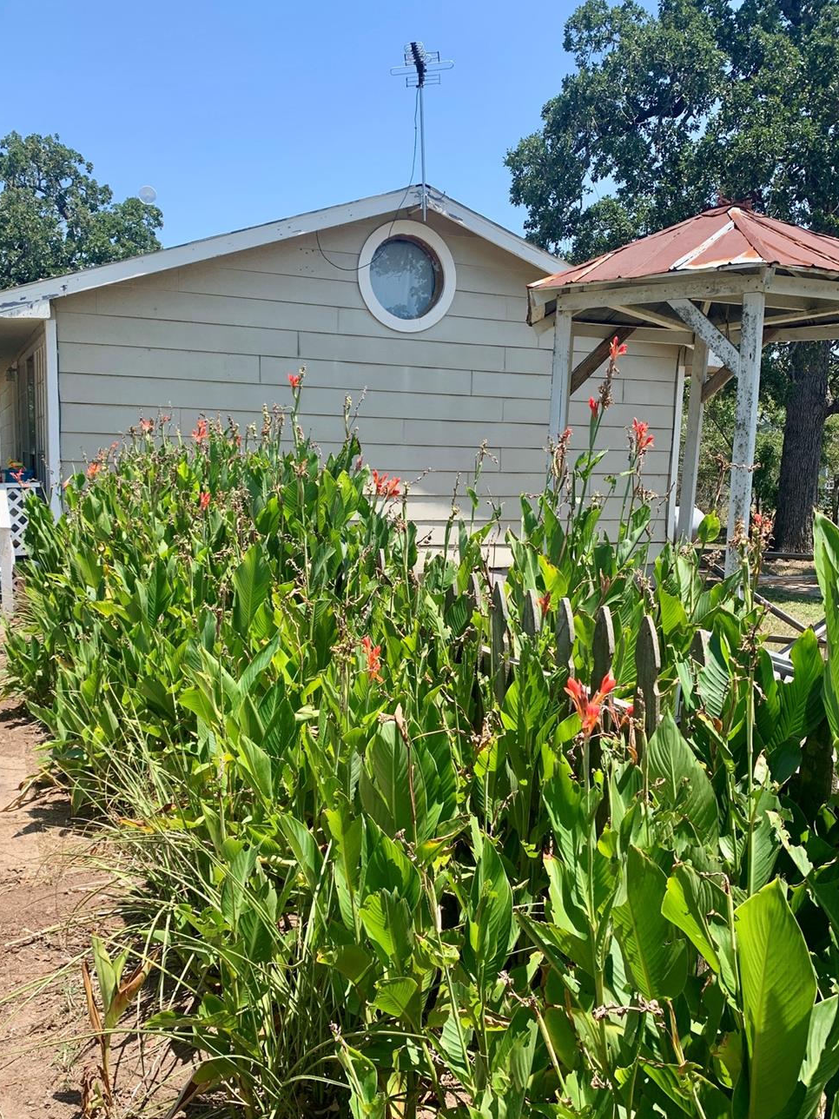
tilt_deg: -6.9
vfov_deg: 58.3
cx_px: 400
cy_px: 598
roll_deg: -2.1
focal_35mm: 31
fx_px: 1002
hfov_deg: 45.4
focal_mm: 4.25
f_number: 1.8
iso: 25
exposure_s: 1/1032
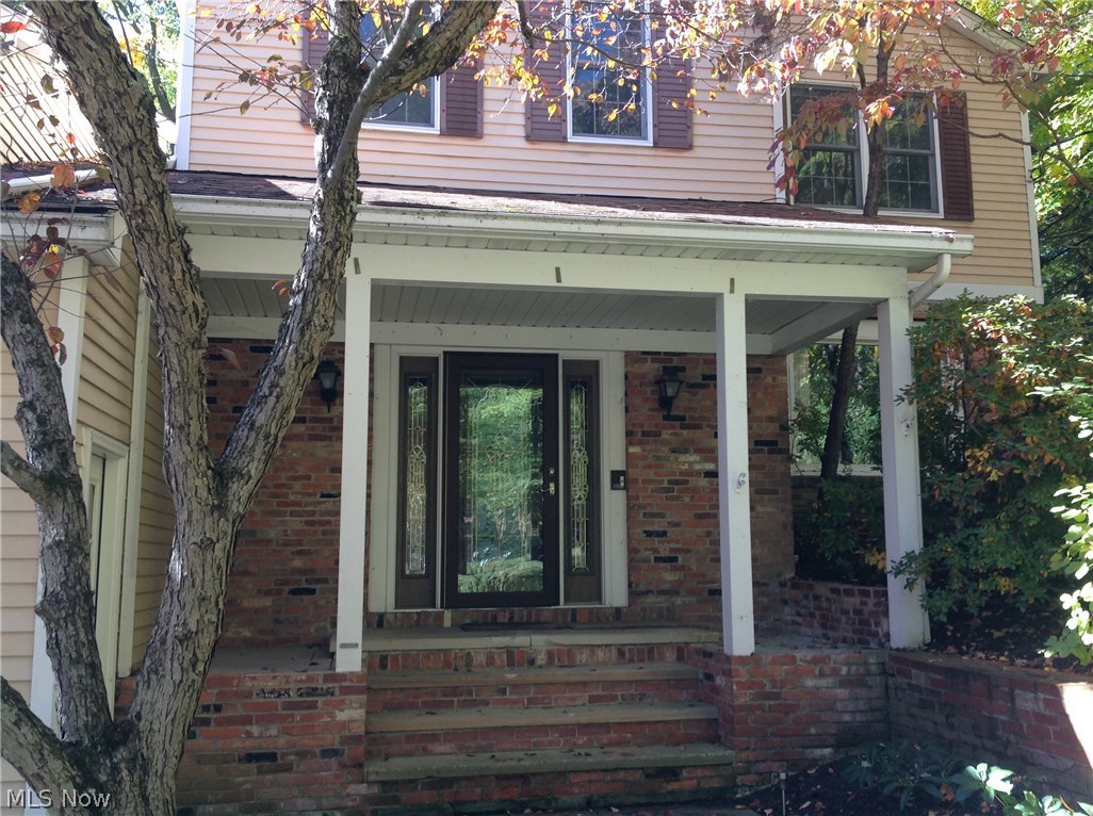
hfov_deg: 52.7
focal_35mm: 35
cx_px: 546
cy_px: 408
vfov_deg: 40.6
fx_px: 1103
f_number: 2.4
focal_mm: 4.28
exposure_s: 1/120
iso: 64
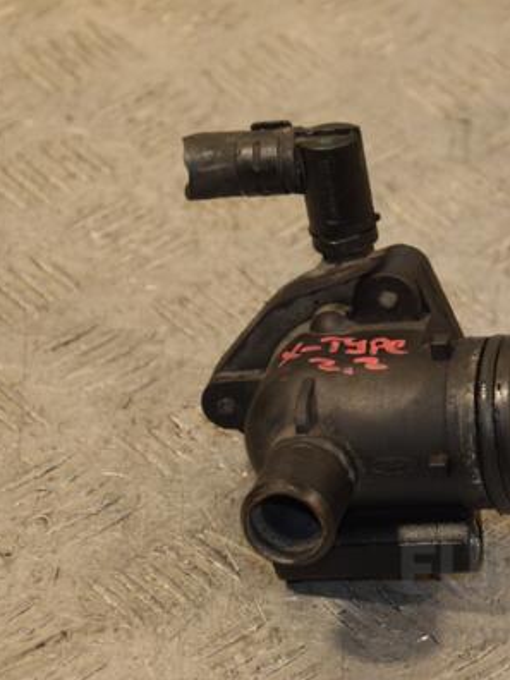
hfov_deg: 8.0
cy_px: 340
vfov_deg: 10.6
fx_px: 3648
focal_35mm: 186
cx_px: 369
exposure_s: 1/125
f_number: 5.6
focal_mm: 85
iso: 800
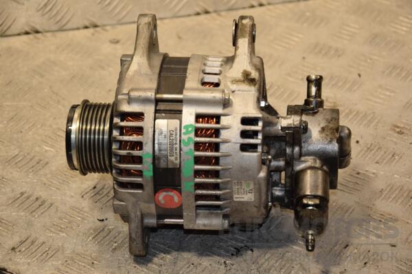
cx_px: 206
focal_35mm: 99
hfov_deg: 20.6
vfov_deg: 13.8
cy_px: 137
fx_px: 1133
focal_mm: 66
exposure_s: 1/160
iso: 800
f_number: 5.3
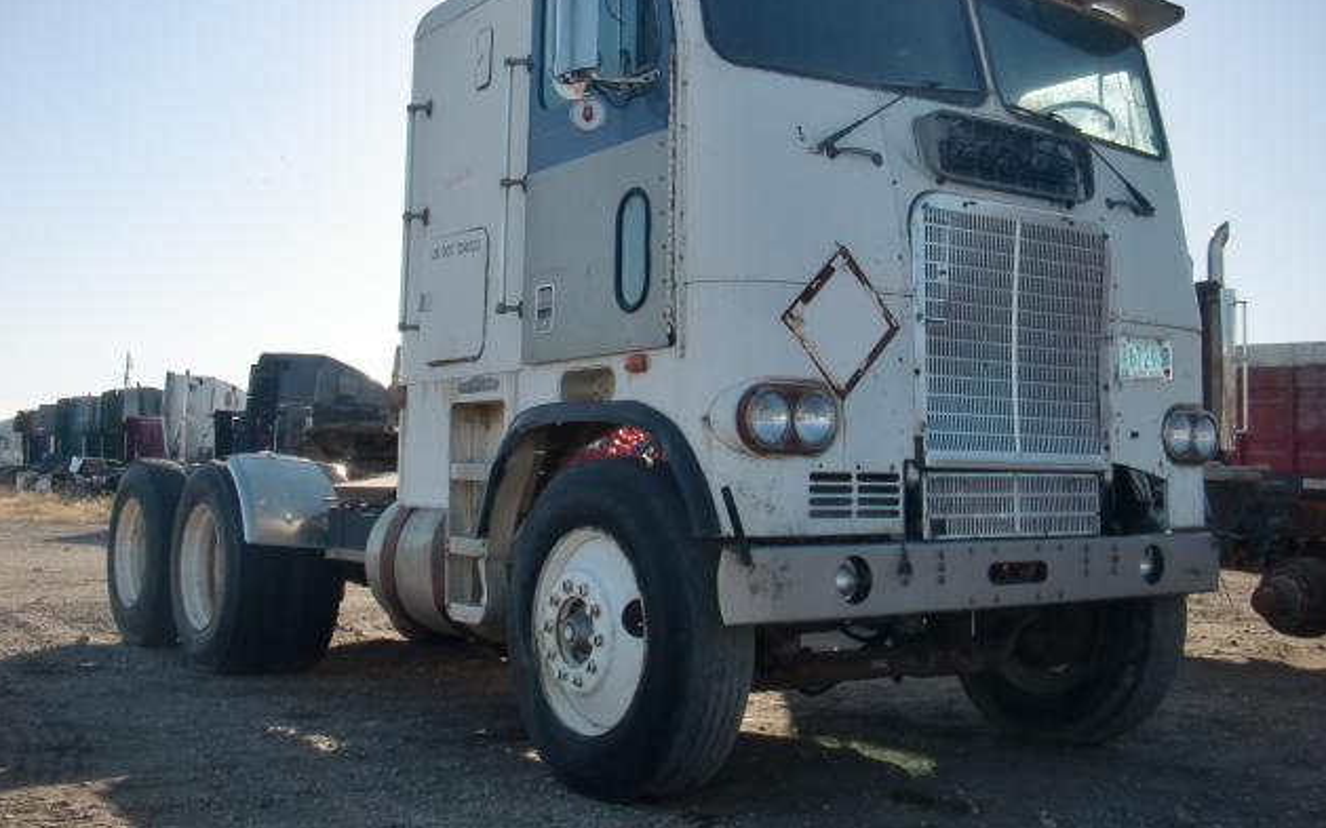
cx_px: 668
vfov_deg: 31.1
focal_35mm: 41
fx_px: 1482
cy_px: 324
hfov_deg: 48.2
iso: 64
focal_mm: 6.66
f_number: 3.9
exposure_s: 1/500
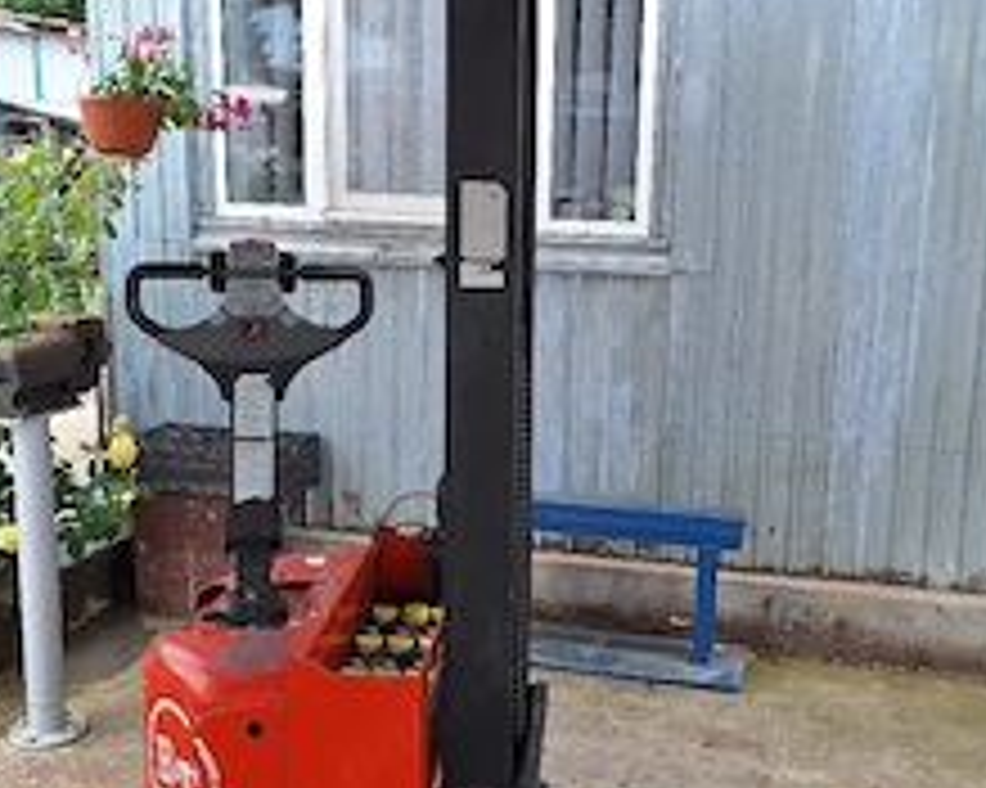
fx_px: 1196
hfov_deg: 44.7
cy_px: 383
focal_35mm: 41
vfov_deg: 36.5
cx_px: 567
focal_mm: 5.54
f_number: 1.8
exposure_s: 1/250
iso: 40
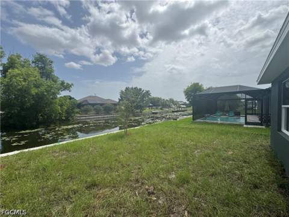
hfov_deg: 102.1
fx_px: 117
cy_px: 108
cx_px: 144
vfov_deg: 85.7
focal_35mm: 14
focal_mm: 2.22
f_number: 2.2
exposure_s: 1/3906
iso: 40
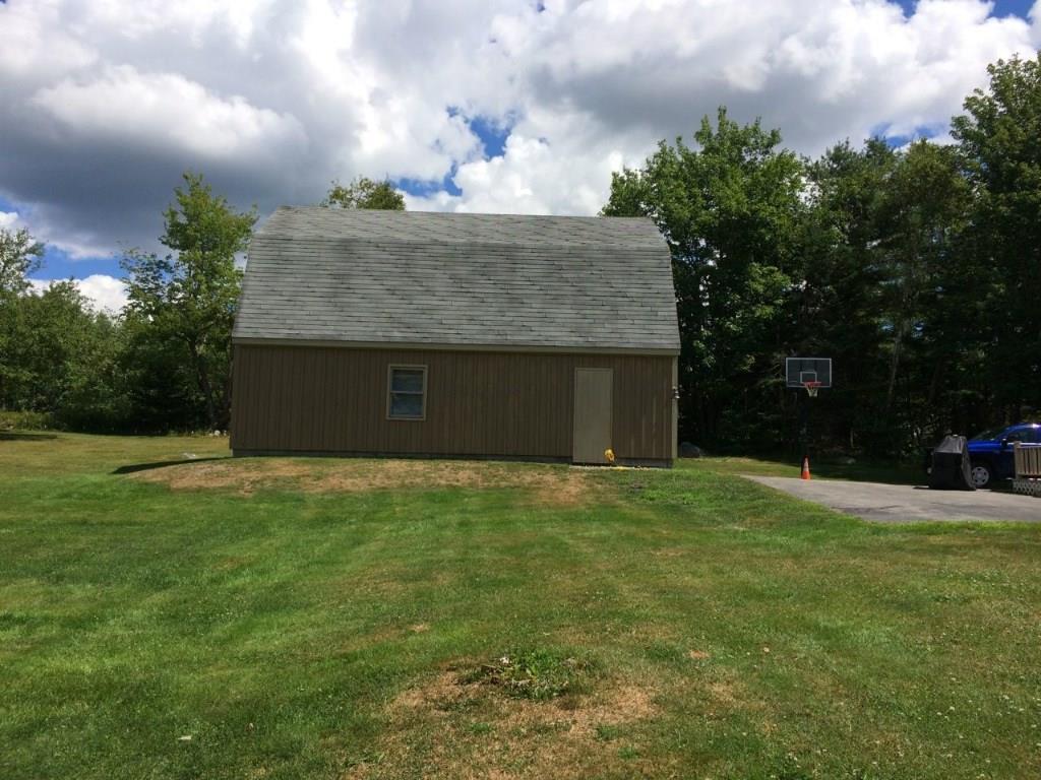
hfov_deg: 61.7
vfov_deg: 48.2
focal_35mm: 29
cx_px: 520
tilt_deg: +3.9
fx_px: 872
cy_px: 390
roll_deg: -1.3
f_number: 2.2
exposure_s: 1/2933
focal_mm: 4.15
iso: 32
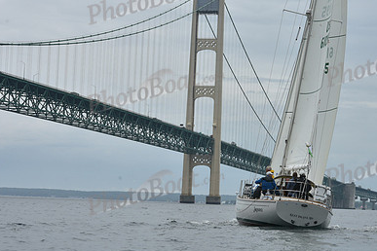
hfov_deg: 19.3
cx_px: 276
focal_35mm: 105
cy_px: 126
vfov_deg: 13.0
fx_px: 1099
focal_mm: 70
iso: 250
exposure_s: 1/800
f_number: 11
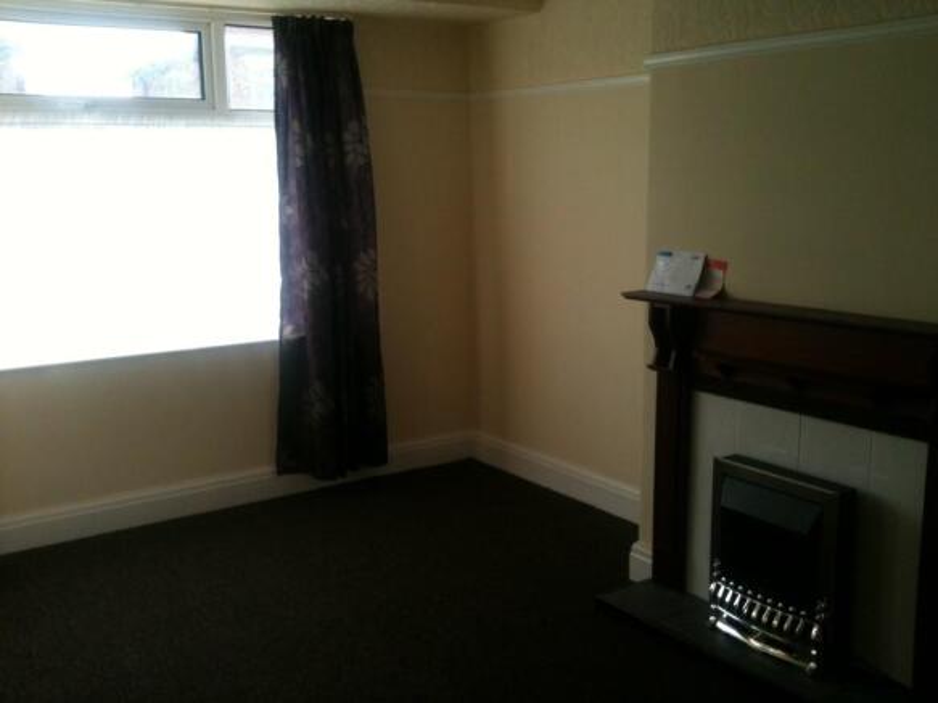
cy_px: 352
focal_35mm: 35
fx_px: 948
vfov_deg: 40.7
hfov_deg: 52.6
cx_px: 469
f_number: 2.8
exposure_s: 1/161
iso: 64
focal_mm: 3.85
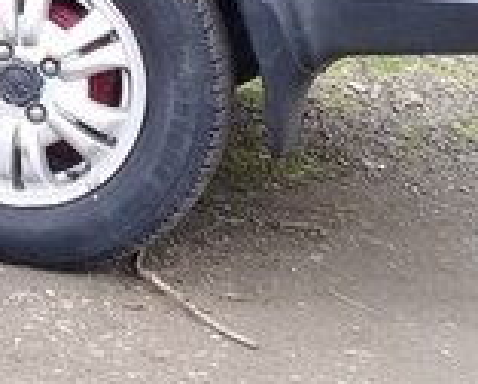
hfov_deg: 13.9
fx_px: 1799
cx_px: -314
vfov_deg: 11.8
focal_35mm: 127
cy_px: -145
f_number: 2.2
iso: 64
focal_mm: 3.3
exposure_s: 1/100
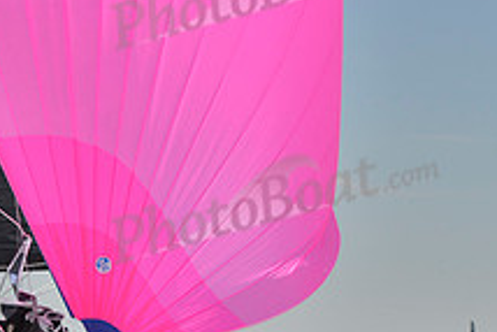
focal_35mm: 203
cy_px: 356
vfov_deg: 6.7
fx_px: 2804
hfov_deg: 10.0
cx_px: -7
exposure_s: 1/800
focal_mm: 75
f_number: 5
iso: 400
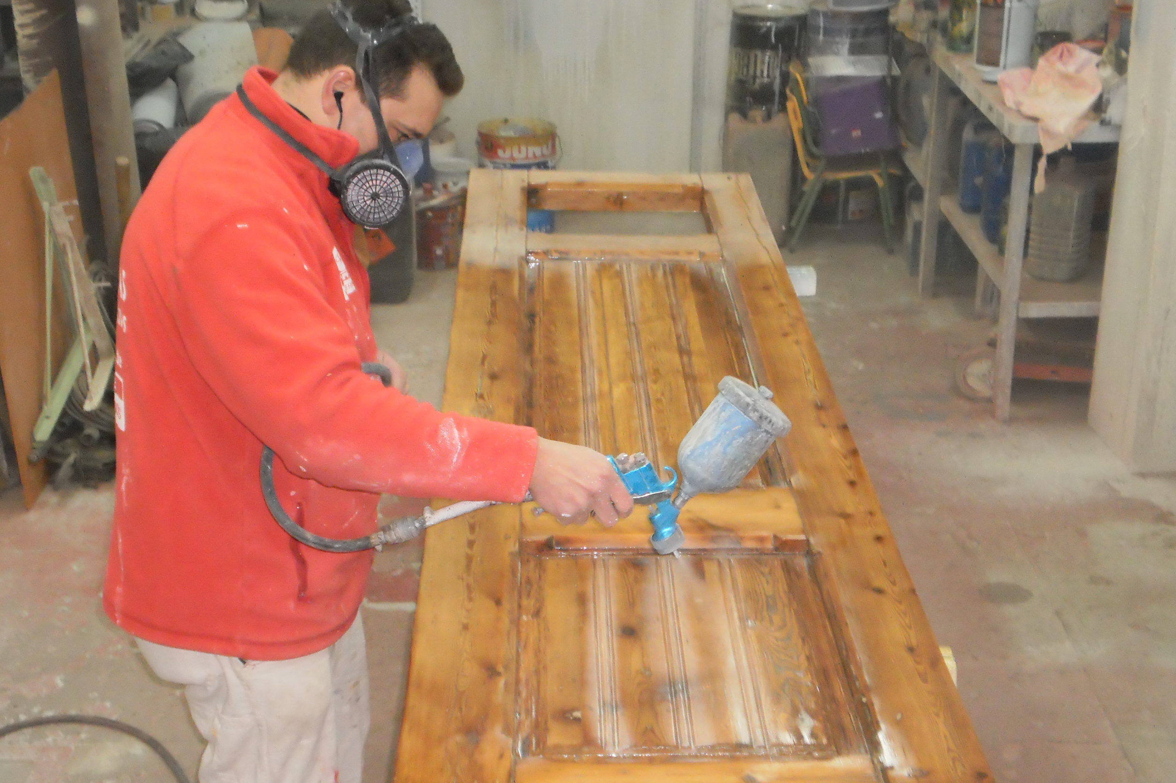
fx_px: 2058
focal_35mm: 63
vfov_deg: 21.6
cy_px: 438
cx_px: 602
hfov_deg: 31.9
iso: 400
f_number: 4.2
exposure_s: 1/40
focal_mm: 10.3
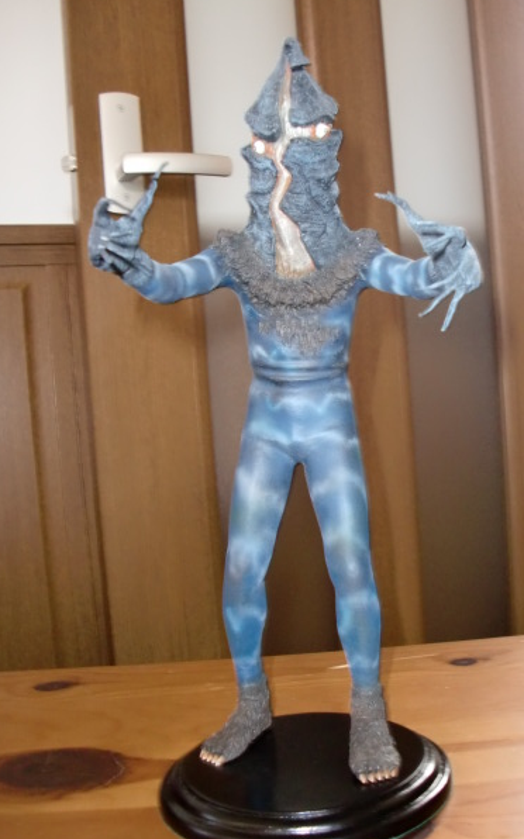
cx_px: 321
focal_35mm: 41
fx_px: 938
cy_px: 429
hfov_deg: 31.1
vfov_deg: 48.2
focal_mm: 6.3
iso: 400
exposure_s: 1/30
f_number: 2.8
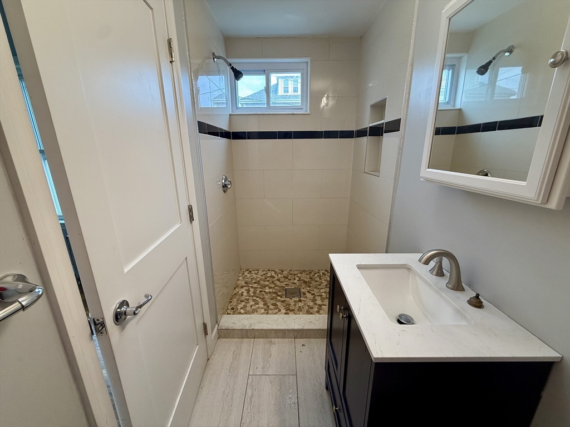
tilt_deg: -15.4
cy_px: 214
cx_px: 285
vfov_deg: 85.7
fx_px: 231
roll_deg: +0.4
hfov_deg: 102.1
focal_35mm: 14
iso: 125
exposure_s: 1/99
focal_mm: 2.22
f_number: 2.2
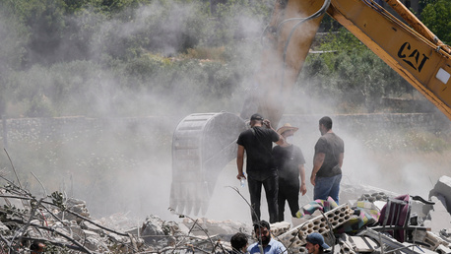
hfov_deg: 9.8
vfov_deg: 5.5
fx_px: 2632
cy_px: 287
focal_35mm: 220
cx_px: 315
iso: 200
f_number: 6.3
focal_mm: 94
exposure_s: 1/1000
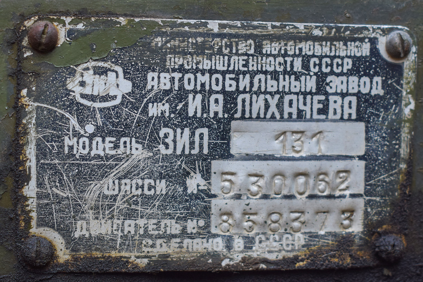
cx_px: 212
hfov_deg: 38.9
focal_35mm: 51
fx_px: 599
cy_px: 141
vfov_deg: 26.5
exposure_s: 1/125
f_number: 5.6
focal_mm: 34
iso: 400
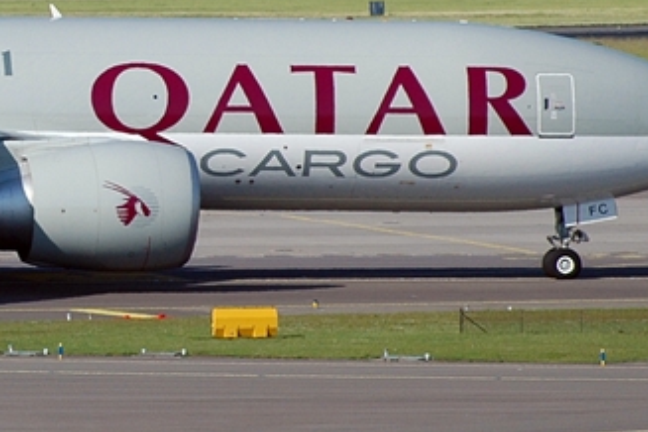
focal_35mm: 1034
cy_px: 108
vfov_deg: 1.3
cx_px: -254
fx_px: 18611
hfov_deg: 2.0
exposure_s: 1/1250
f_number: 5.6
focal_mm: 220
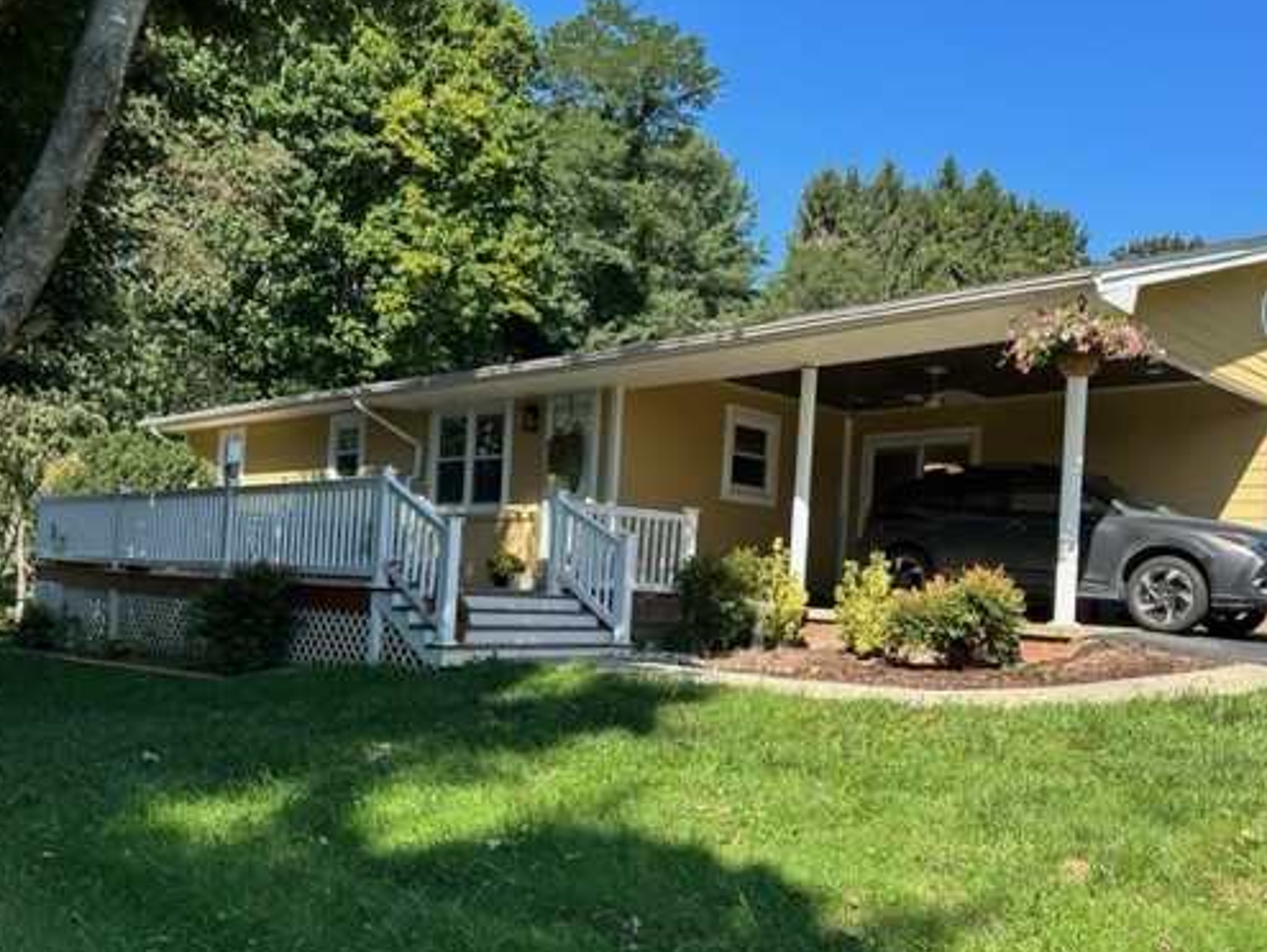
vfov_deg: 45.3
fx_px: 1135
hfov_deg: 58.1
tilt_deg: +0.7
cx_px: 719
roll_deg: -3.8
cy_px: 558
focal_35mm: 31
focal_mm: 6.86
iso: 80
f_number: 1.78
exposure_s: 1/1664
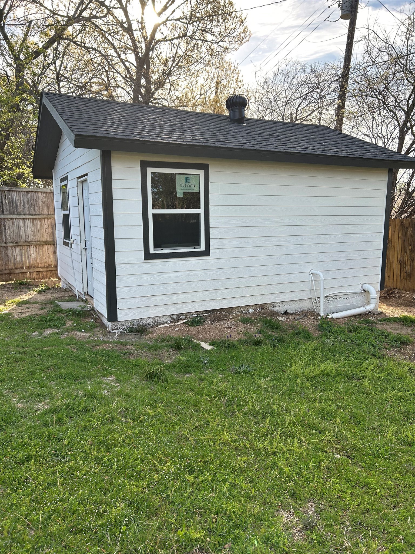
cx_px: 208
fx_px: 416
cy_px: 277
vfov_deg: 67.3
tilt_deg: -6.7
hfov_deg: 53.1
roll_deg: +1.1
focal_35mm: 26
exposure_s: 1/866
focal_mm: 5.7
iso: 50
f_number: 1.5
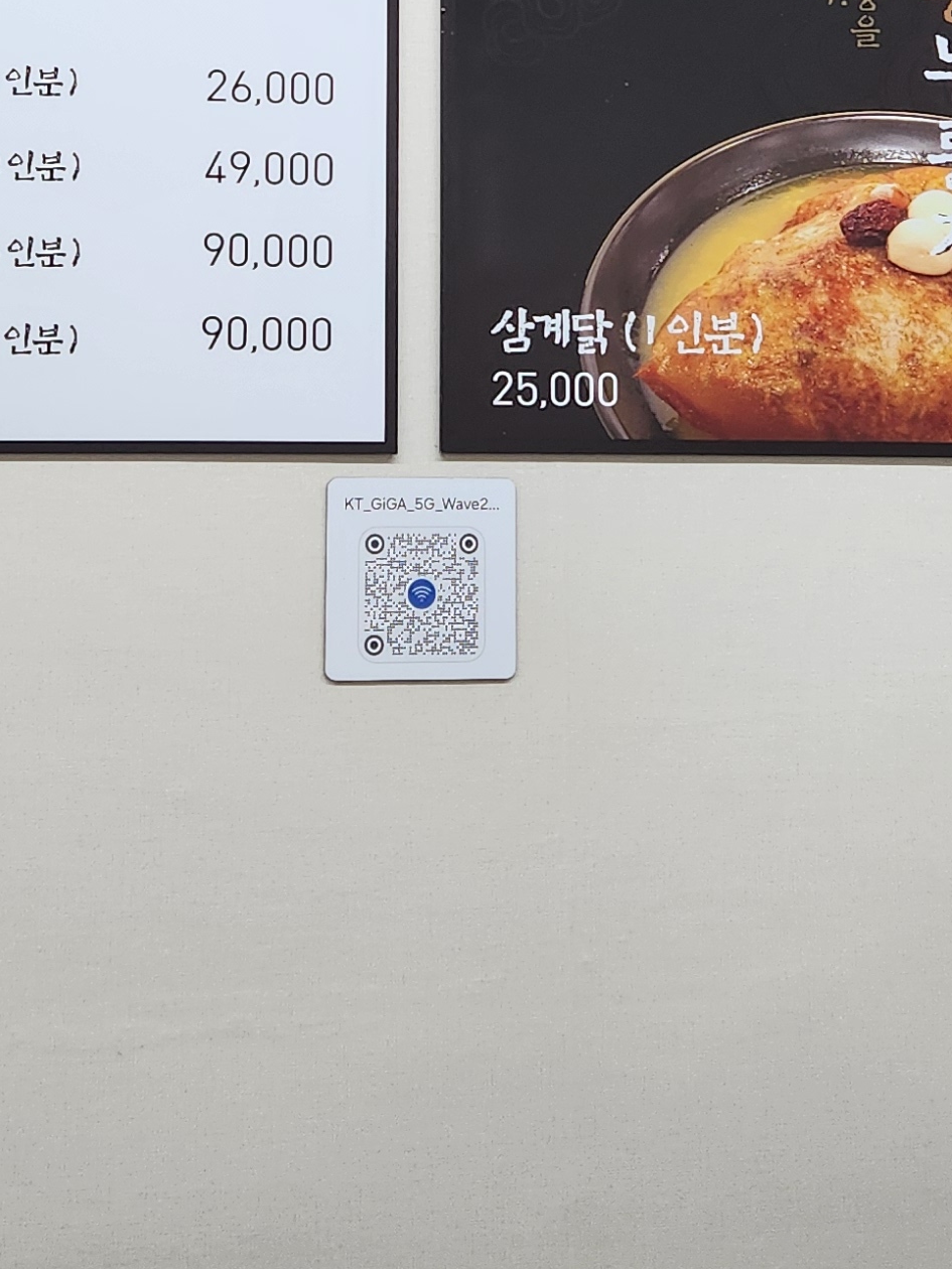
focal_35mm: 73
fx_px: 2677
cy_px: -141
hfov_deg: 20.1
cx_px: 301
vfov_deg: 24.8
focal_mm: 5.4
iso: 125
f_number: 1.8
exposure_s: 1/120
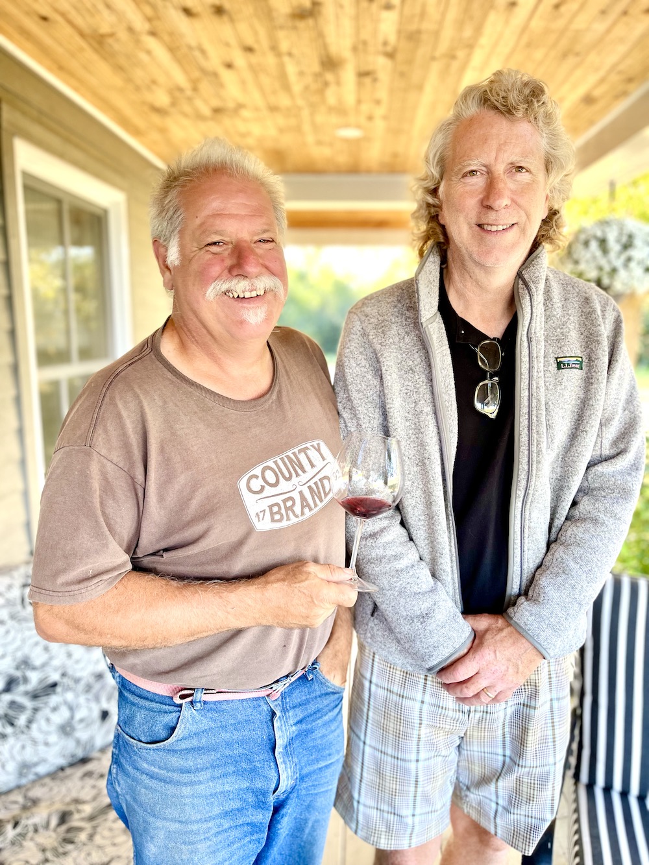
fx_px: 650
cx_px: 324
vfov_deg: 67.3
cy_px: 432
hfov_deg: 53.1
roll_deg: -0.9
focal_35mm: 26
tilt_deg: -9.9
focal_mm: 5.1
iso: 64
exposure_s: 1/121
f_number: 1.6
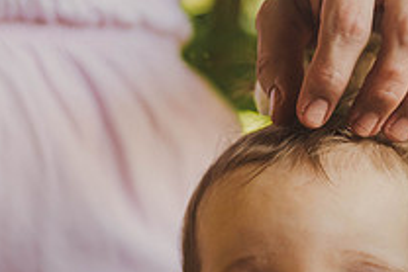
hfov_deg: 12.3
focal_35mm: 167
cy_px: 377
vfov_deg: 8.1
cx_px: 298
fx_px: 1894
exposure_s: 1/640
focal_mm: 60
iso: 1250
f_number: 2.8
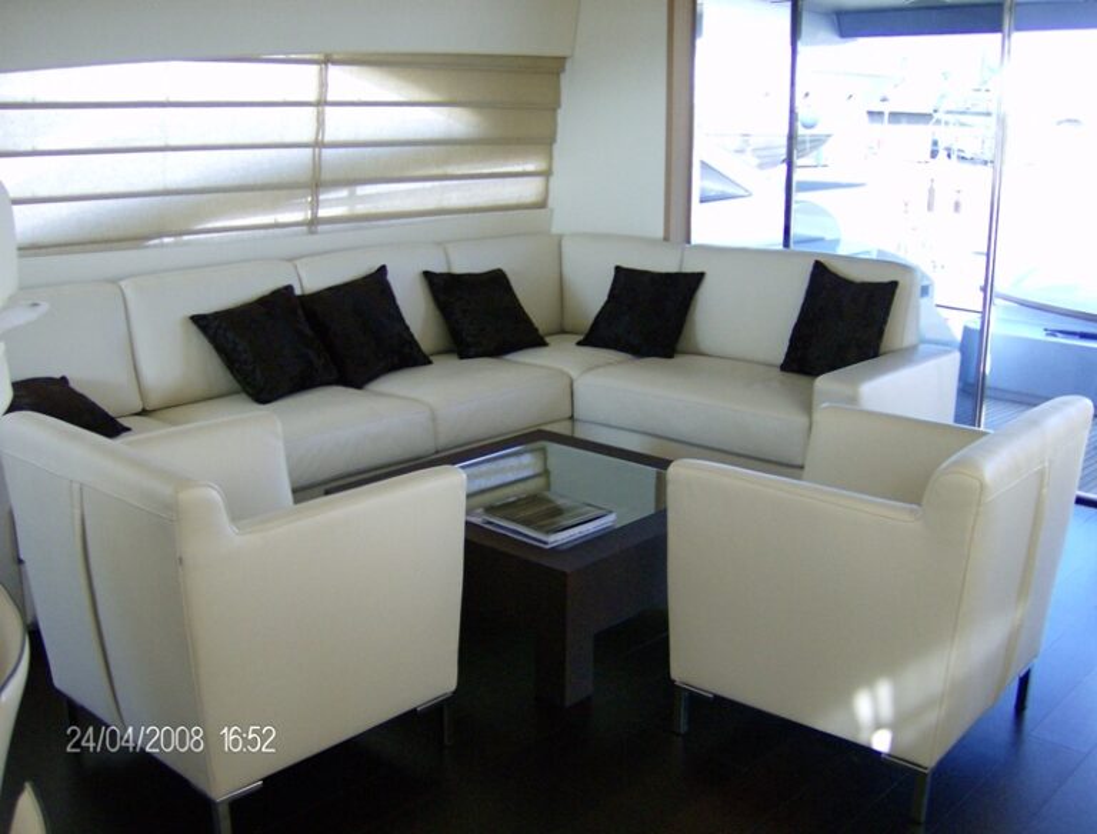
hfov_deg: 51.1
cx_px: 548
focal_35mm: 36
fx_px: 1147
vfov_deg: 40.0
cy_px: 417
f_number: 2.8
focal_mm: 6
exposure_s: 1/64
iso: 169
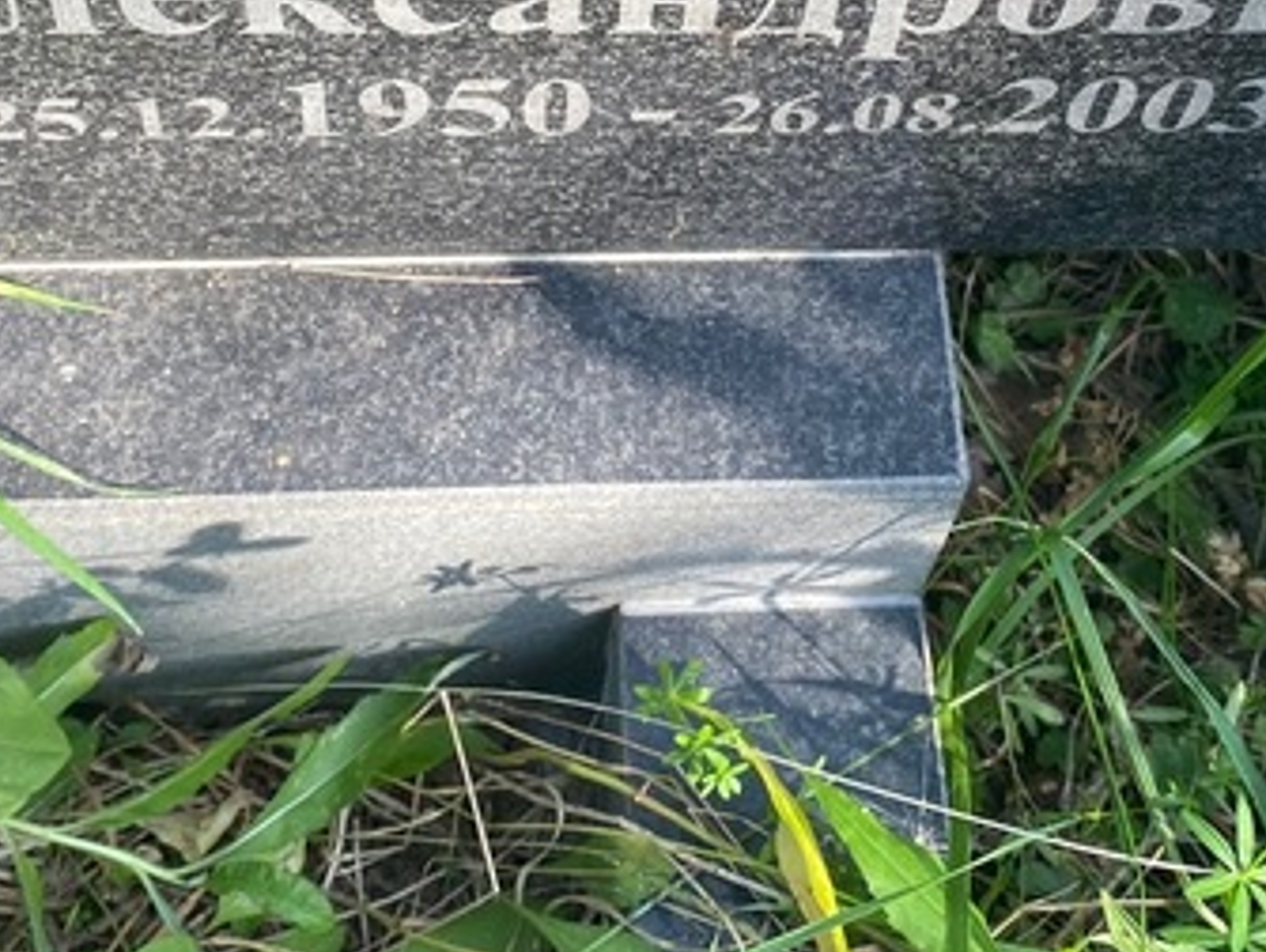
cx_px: 729
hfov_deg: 31.1
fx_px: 2270
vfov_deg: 22.9
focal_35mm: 62
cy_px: 26
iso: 32
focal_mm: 4.25
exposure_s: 1/229
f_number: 1.8
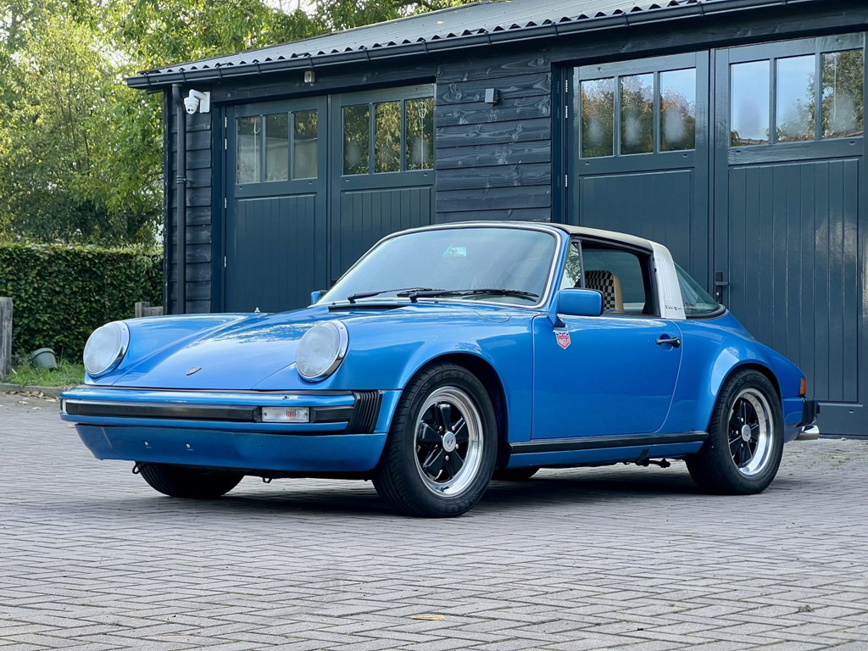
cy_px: 326
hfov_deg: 25.3
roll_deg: +1.0
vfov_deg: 19.1
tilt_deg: +0.6
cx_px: 434
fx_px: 1931
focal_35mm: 77
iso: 50
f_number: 2.8
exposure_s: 1/99
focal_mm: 9
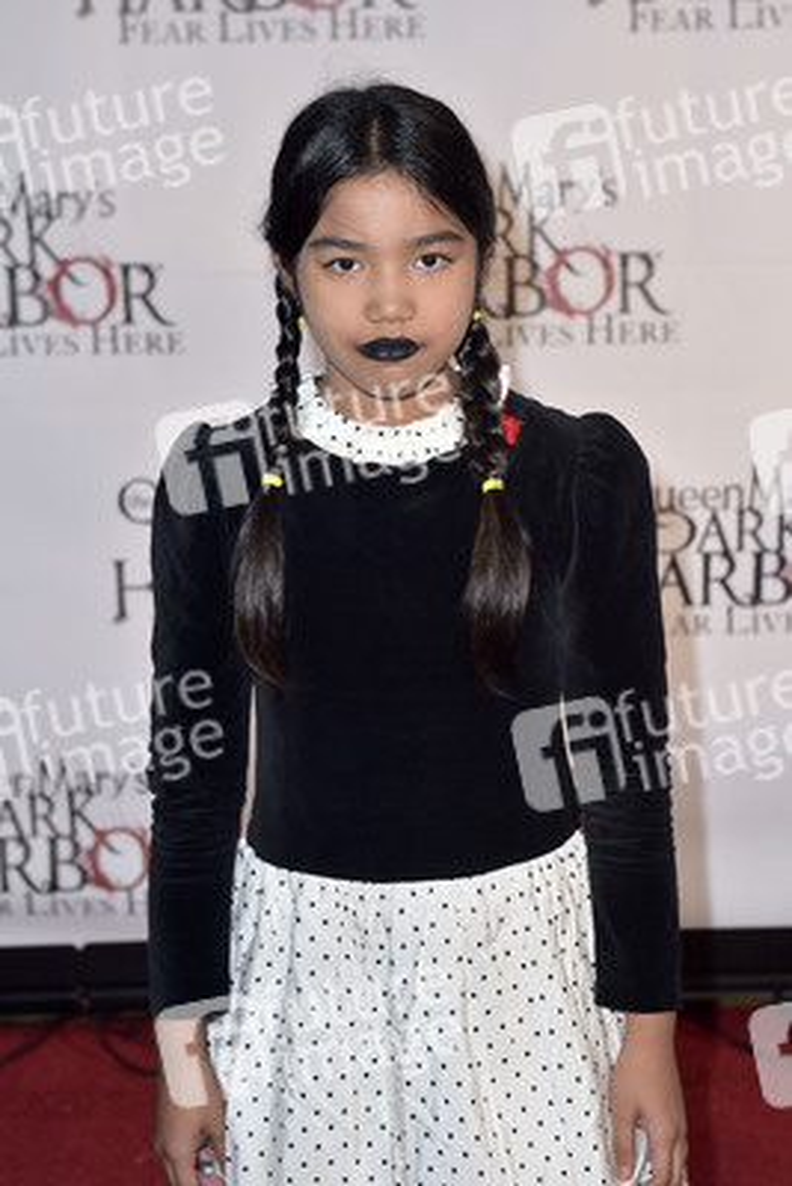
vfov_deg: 28.8
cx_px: 396
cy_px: 593
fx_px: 2308
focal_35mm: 70
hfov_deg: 19.5
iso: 320
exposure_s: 1/250
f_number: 5.6
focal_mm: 70
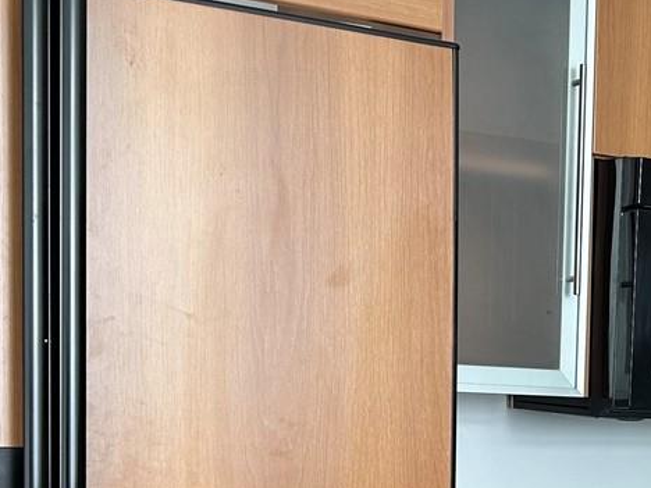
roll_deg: -2.1
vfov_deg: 17.5
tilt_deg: -4.1
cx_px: 747
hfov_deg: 22.3
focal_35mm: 82
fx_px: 1542
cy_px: 516
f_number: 1.78
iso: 100
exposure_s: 1/121
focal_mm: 6.86
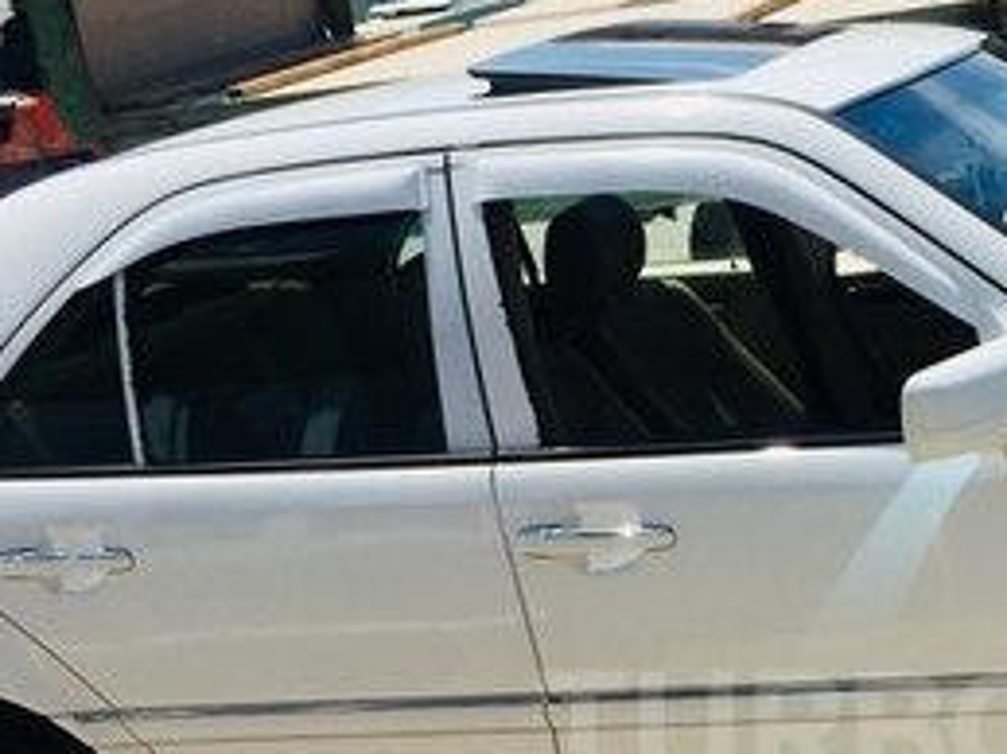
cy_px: 729
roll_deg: +8.8
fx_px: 2152
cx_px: 937
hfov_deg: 25.4
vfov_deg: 19.4
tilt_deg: -18.8
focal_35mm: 74
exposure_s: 1/2825
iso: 32
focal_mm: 4.15
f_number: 2.2
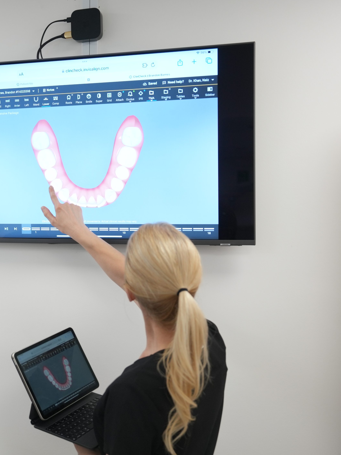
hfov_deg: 27.3
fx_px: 683
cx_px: 54
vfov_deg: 36.8
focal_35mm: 52
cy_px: 227
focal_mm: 36
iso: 800
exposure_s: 1/250
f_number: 2.8
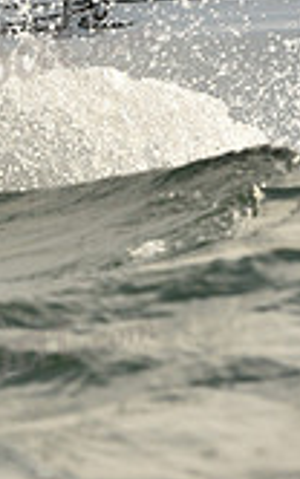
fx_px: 15318
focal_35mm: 1173
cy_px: -33
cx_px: -398
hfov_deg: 1.1
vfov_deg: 1.8
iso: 320
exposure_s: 1/1000
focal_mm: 330
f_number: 8
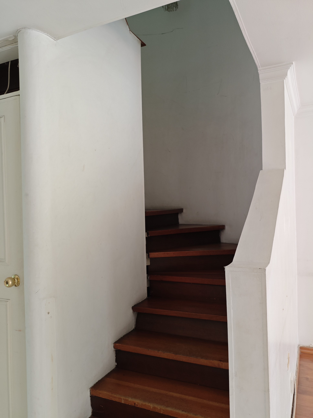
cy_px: 209
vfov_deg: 67.3
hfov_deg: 53.1
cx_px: 156
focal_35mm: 26
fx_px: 313
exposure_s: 1/60
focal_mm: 4.94
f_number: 1.59
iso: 100
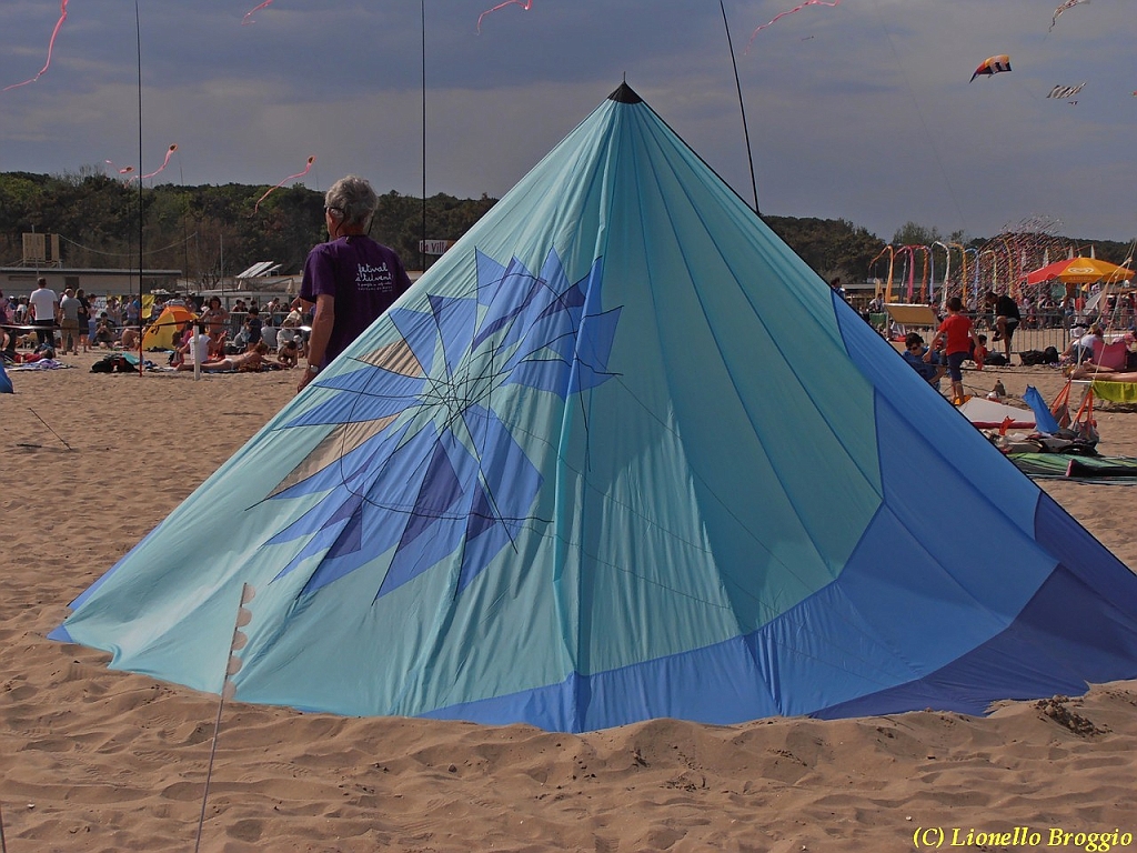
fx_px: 2266
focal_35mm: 69
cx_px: 568
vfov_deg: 21.3
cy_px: 426
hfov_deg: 28.2
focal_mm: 12.29
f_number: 4.8
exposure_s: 1/1600
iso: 80
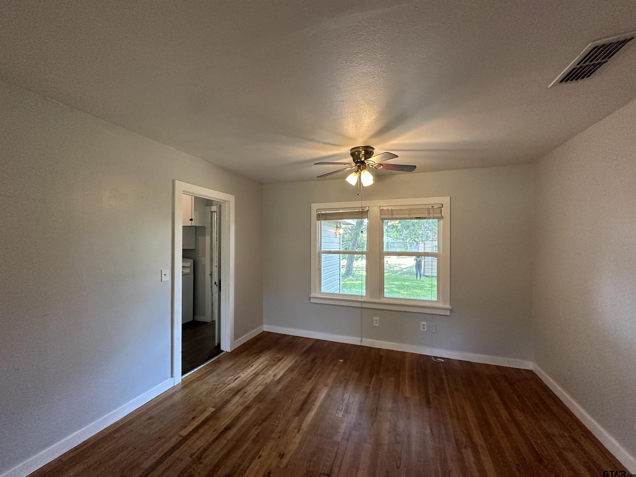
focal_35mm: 14
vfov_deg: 85.7
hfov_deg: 102.1
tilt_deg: -0.6
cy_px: 238
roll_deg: -0.6
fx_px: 257
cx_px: 318
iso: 320
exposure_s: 1/120
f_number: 2.2
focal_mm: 2.22
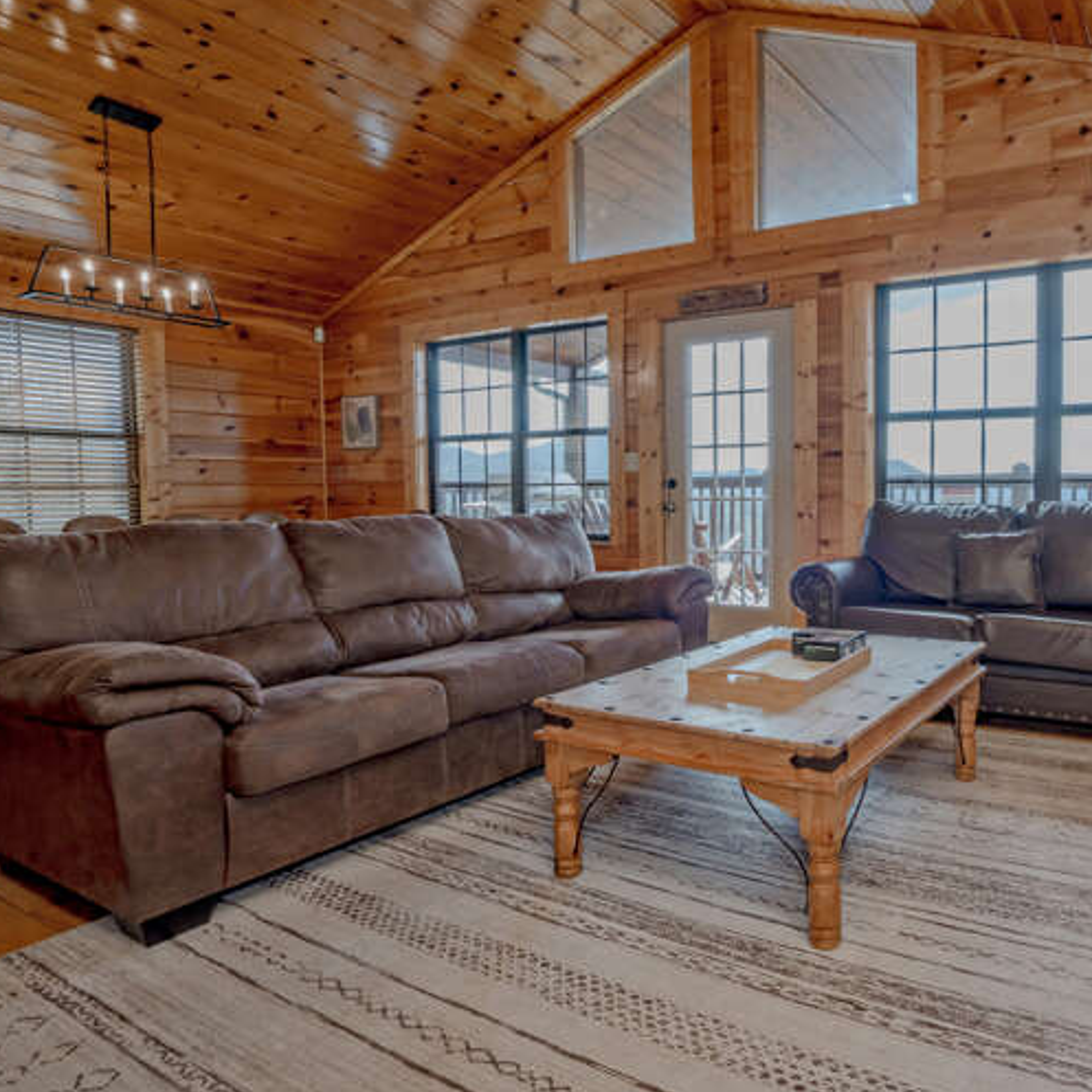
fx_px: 749
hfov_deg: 68.2
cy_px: 536
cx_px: 798
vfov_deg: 72.1
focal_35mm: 21
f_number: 8
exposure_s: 1/100
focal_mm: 16
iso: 320
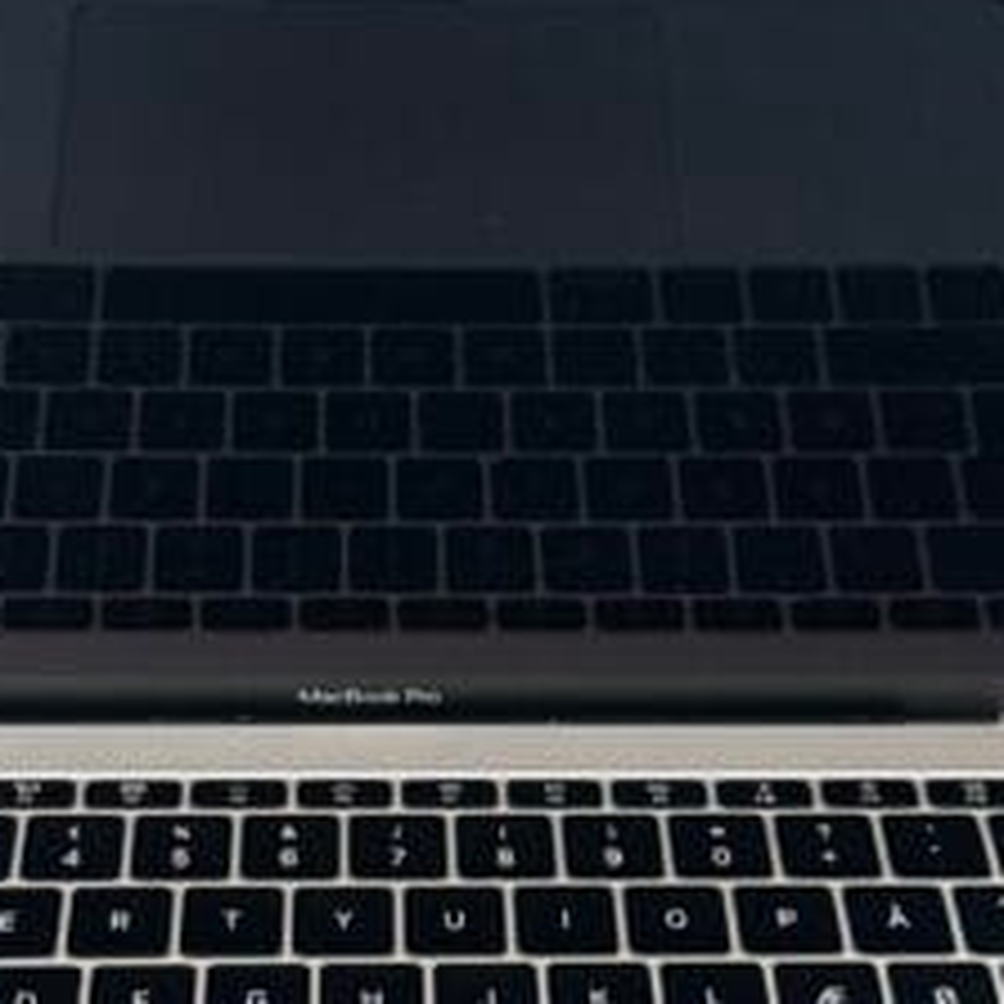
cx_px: 419
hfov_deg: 22.7
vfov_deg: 22.6
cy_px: 752
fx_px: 2494
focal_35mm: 76
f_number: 1.78
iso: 250
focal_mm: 6.86
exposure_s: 1/87
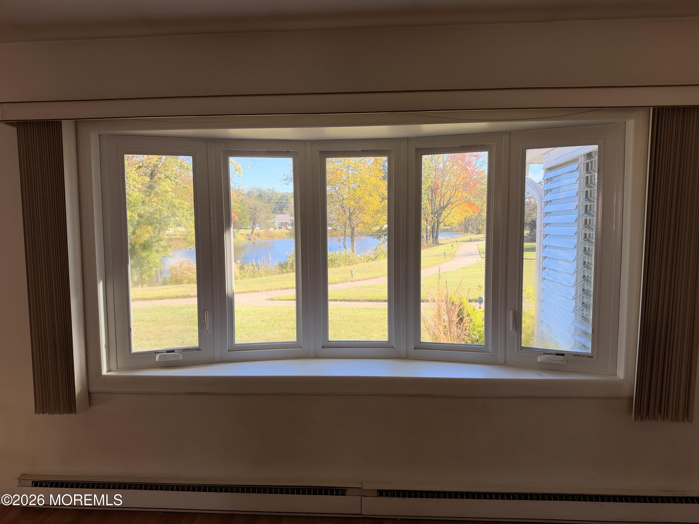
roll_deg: +0.2
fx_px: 485
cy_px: 262
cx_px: 350
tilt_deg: -4.2
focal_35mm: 24
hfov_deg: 71.6
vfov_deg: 56.8
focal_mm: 6.93
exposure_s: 1/370
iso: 64
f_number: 1.8
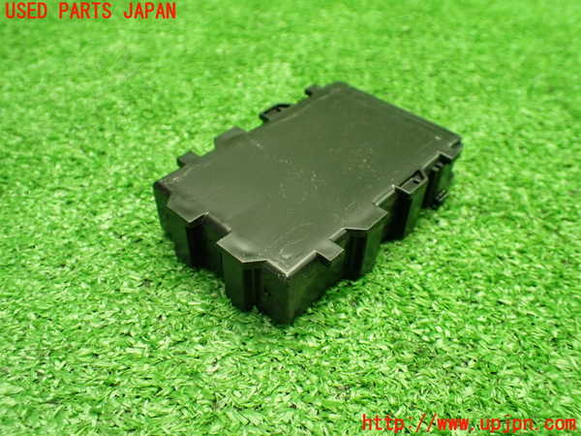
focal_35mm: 30
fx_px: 504
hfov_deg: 60.0
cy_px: 218
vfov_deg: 46.8
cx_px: 290
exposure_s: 1/80
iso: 800
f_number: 2.3
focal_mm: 5.4
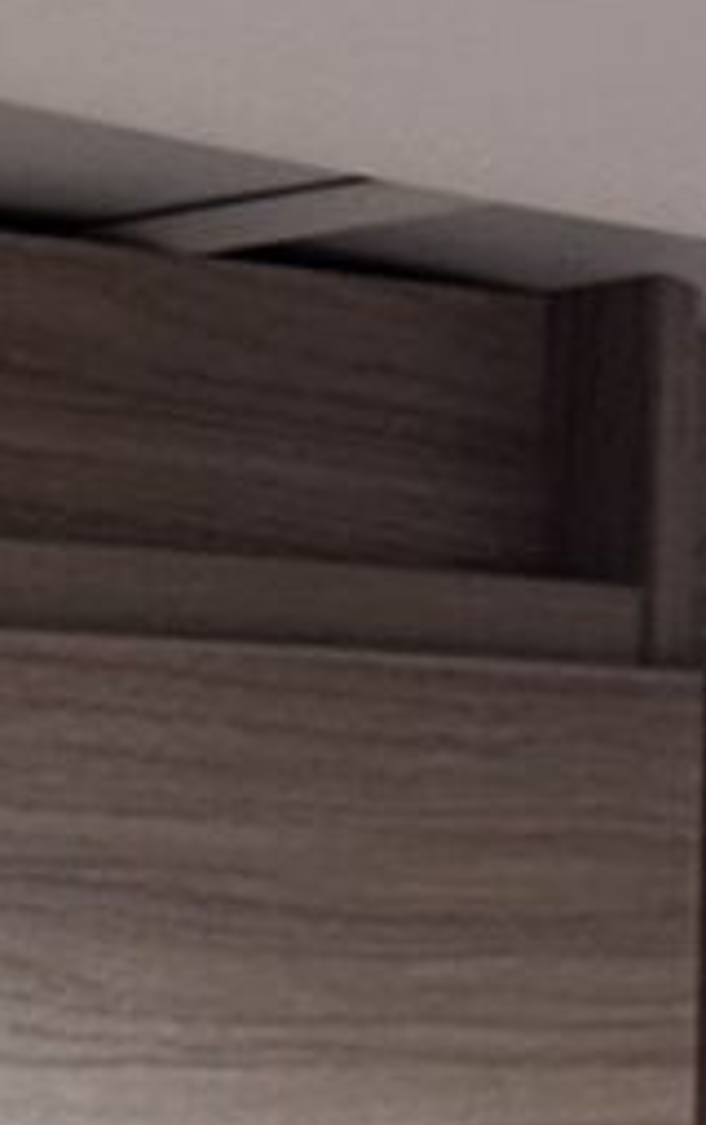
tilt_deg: -5.8
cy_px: 2175
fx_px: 6263
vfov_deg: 9.6
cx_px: -1981
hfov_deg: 5.7
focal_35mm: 204
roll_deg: +0.1
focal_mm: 6.86
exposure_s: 1/121
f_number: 1.78
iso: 100
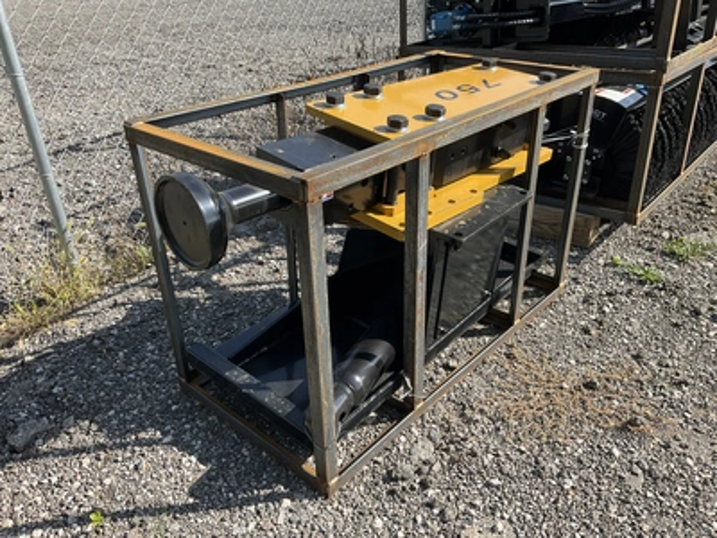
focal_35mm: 29
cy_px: 269
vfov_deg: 48.2
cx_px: 358
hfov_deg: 61.7
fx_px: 601
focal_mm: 3
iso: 25
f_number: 1.8
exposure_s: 1/700
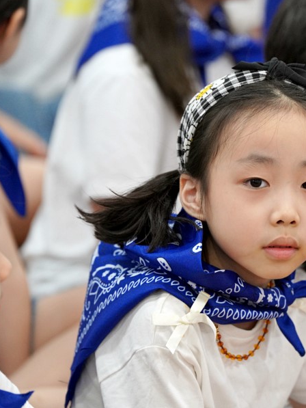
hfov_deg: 5.1
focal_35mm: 290
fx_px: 3417
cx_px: 281
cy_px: 204
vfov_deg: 6.8
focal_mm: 200
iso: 3200
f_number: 4
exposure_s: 1/250
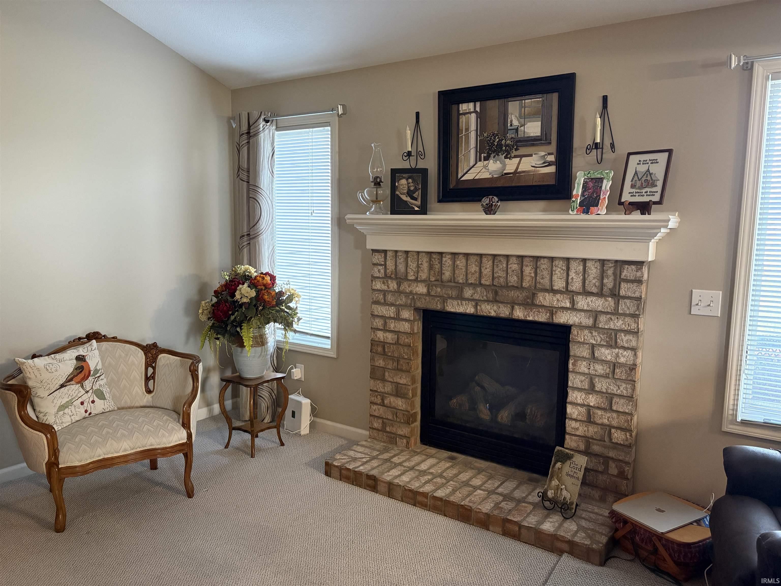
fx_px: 587
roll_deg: -0.8
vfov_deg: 53.1
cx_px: 390
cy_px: 293
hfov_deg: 67.3
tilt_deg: -7.1
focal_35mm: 26
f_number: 1.6
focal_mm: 5.96
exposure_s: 1/60
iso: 500
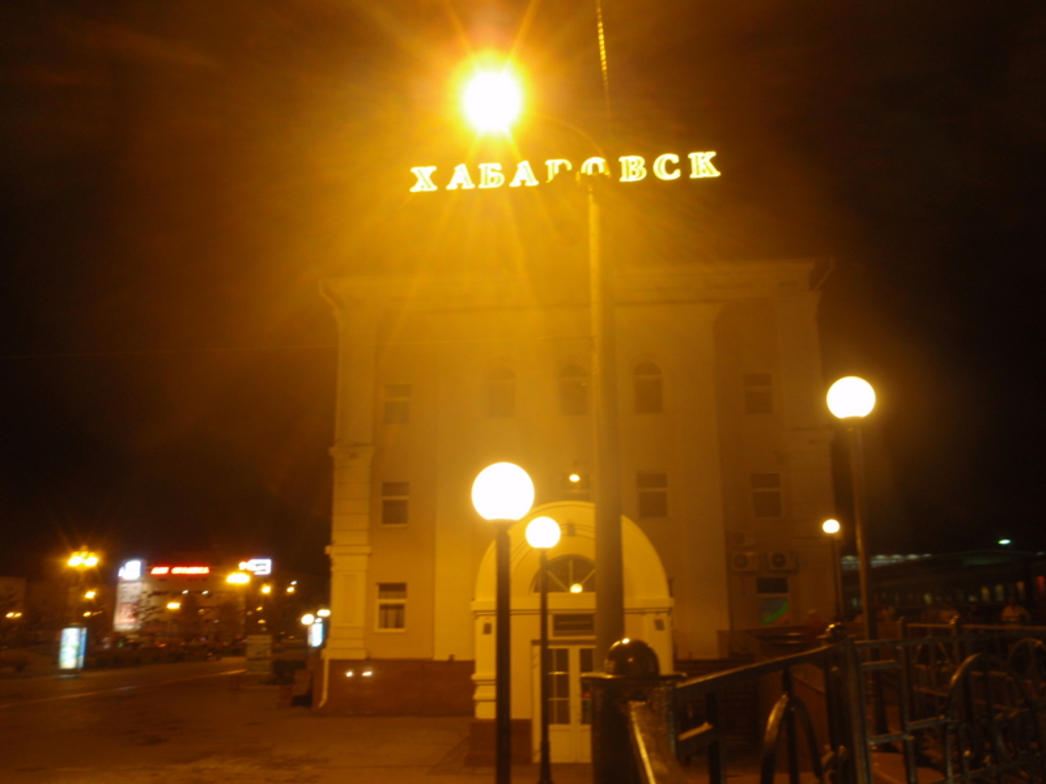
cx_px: 523
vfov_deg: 49.7
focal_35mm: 28
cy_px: 392
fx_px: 846
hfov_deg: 63.4
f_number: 3.5
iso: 100
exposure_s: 1/2
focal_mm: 5
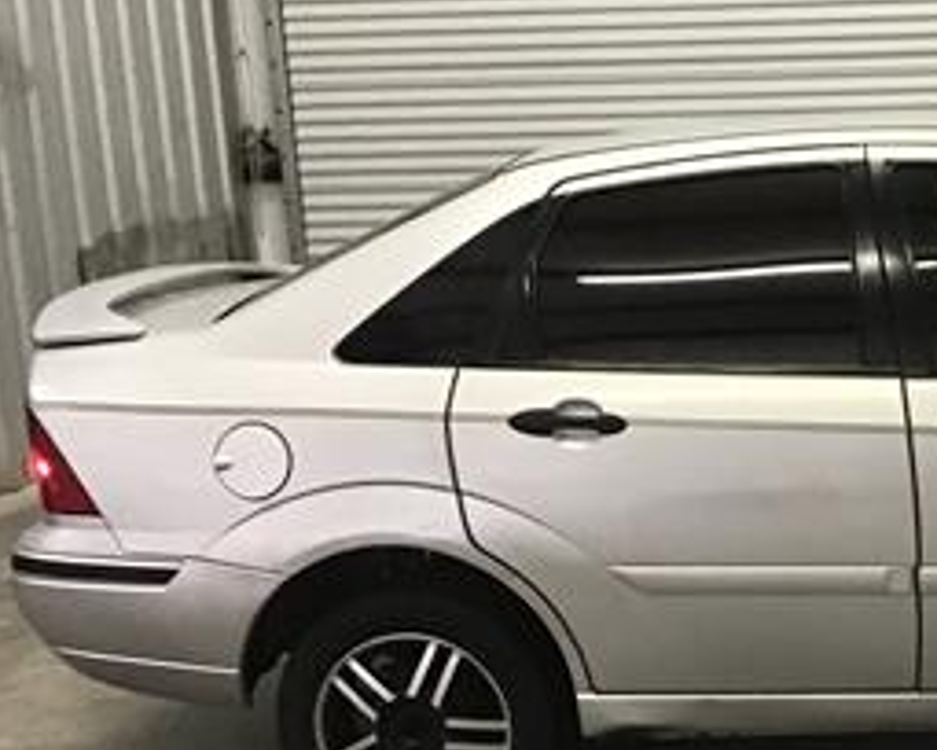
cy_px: 585
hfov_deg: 23.9
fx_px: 2108
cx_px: 959
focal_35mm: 76
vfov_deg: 20.0
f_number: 2.4
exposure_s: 1/30
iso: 160
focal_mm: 3.3
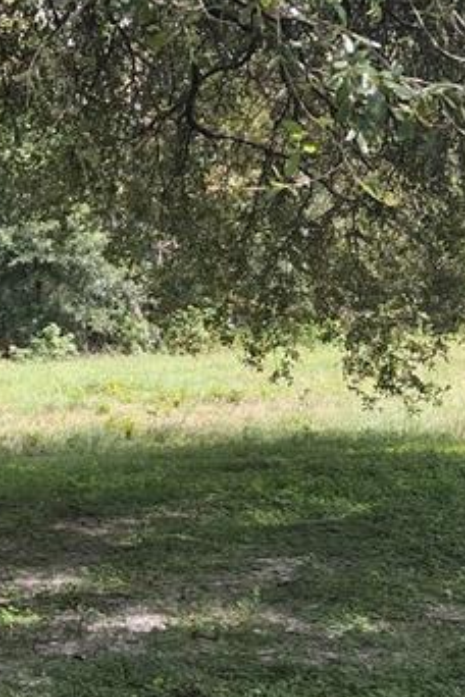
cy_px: 306
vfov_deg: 25.0
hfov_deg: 15.6
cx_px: -228
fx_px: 1569
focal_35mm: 81
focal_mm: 3.98
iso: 25
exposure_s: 1/100
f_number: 1.8
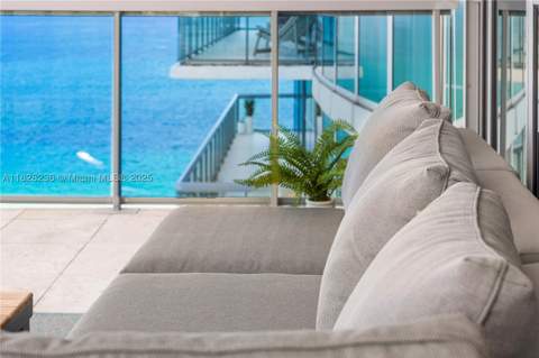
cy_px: 179
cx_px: 270
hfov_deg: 31.9
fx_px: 942
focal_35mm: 63
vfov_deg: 21.5
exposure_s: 1/160
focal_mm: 63
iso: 320
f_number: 8
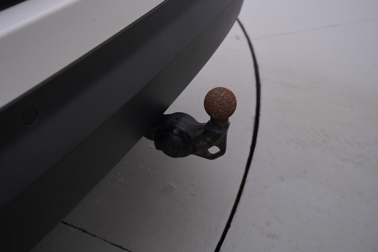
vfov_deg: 36.9
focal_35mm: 36
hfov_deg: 53.1
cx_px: 189
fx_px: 378
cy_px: 126
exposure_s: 1/60
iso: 125
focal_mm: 24
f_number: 4
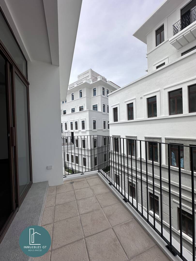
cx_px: 98
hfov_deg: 85.7
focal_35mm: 14
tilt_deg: +0.6
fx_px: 106
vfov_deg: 102.1
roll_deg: +1.3
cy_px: 130
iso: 50
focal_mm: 2.22
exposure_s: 1/3401
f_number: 2.2
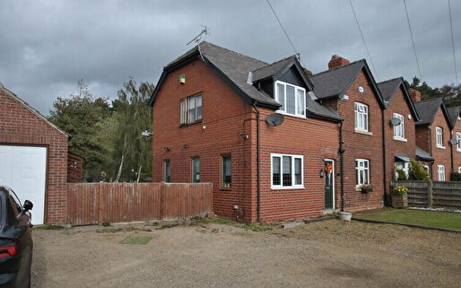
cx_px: 221
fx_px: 314
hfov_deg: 72.5
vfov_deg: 49.2
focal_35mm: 25
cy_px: 158
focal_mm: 12
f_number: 4.5
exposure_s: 1/500
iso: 110
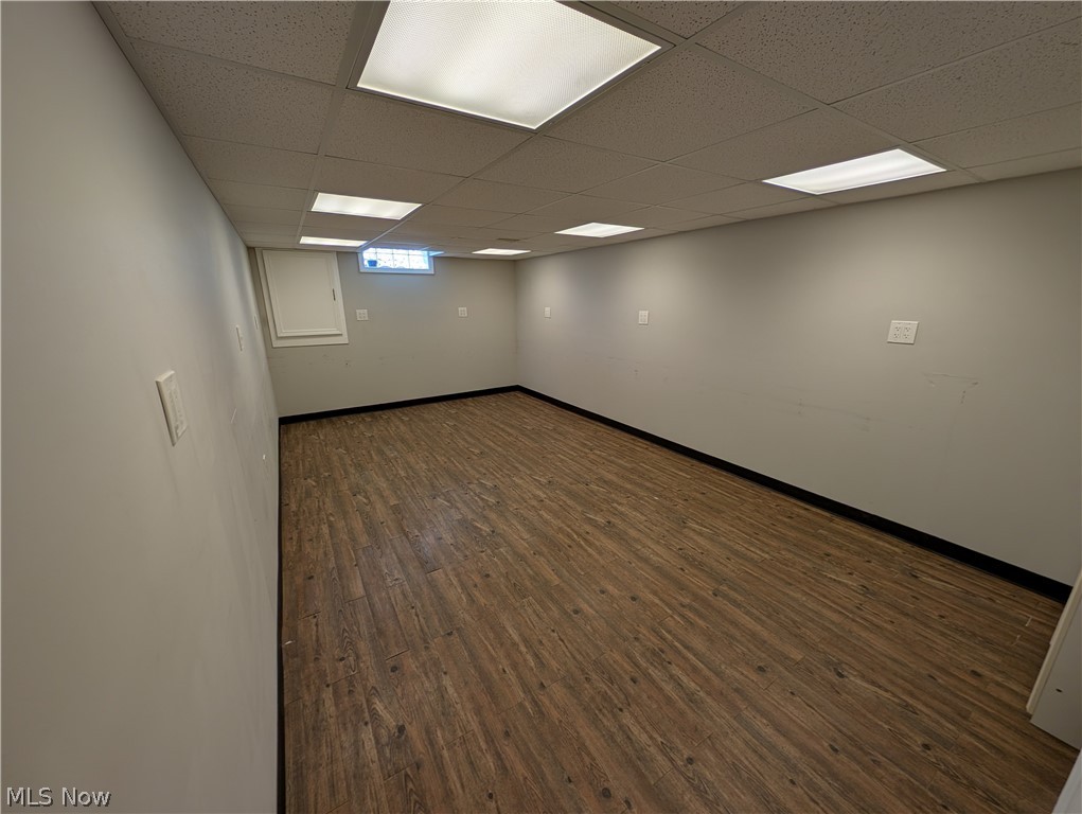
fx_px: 375
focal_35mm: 12
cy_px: 407
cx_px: 541
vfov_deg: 94.6
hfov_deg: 110.5
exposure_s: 1/134
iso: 40
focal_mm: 2.23
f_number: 1.95
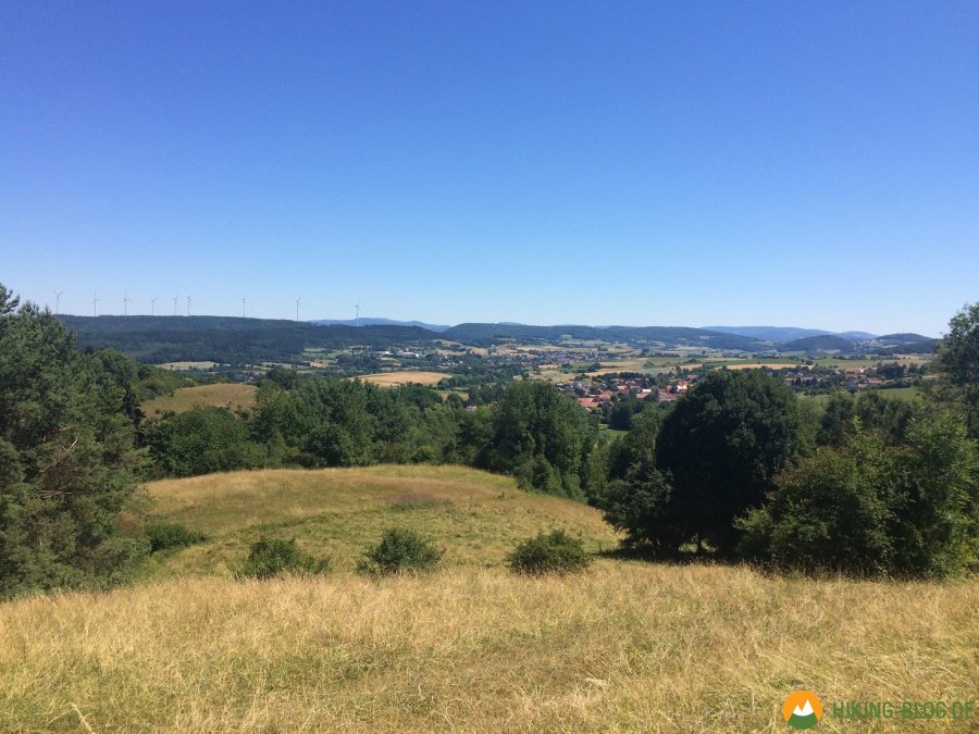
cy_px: 367
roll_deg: +0.3
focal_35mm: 29
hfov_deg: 61.7
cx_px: 490
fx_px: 820
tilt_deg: -4.2
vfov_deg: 48.2
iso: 32
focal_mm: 4.15
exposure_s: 1/2053
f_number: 2.2
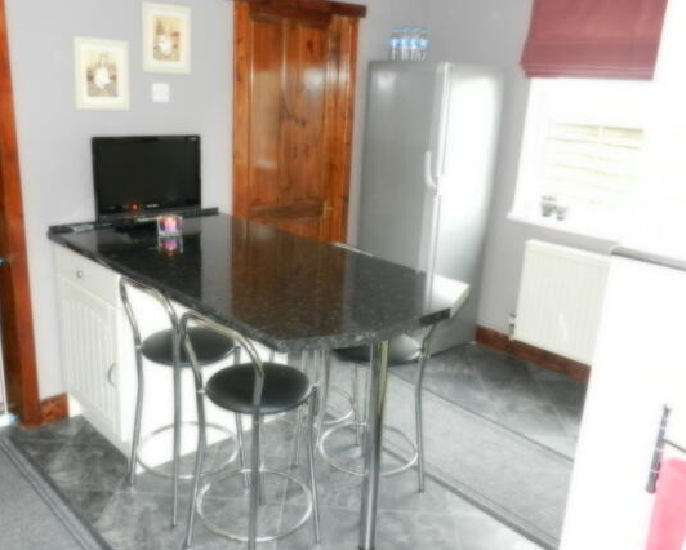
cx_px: 323
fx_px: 630
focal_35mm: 31
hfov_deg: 57.1
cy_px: 270
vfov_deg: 47.1
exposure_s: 1/30
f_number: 3.6
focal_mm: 5.1
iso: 720
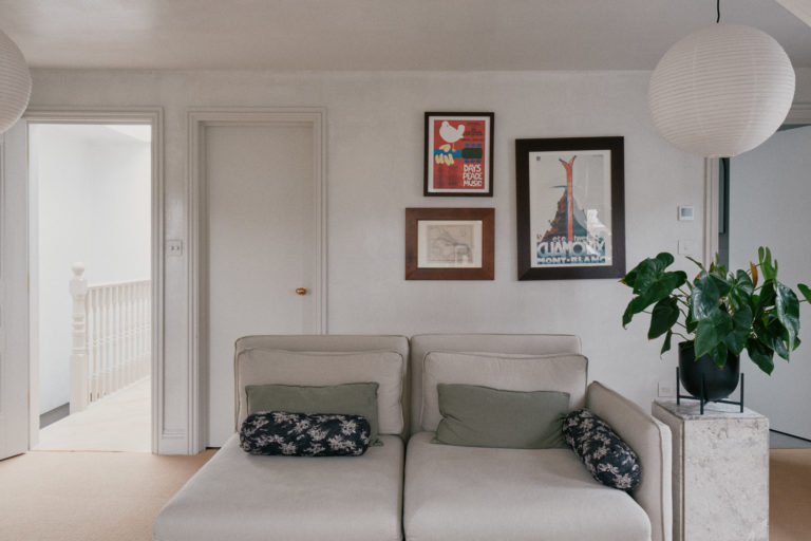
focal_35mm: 29
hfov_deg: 63.7
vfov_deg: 45.0
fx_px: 653
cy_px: 270
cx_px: 406
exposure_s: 1/3
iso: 200
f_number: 11
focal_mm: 19.4
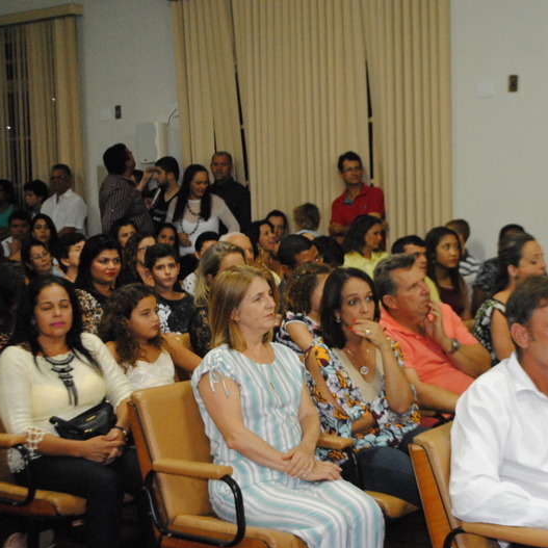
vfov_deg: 27.7
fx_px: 1110
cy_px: 270
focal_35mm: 62
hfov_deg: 27.5
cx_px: 383
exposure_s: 1/40
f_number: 4.8
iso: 1600
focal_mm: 32
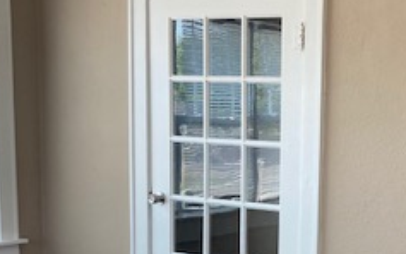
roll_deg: -3.0
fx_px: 885
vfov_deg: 16.1
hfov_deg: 25.1
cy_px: 237
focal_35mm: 80
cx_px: 360
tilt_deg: -7.2
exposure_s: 1/120
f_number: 1.8
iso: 64
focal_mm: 3.99
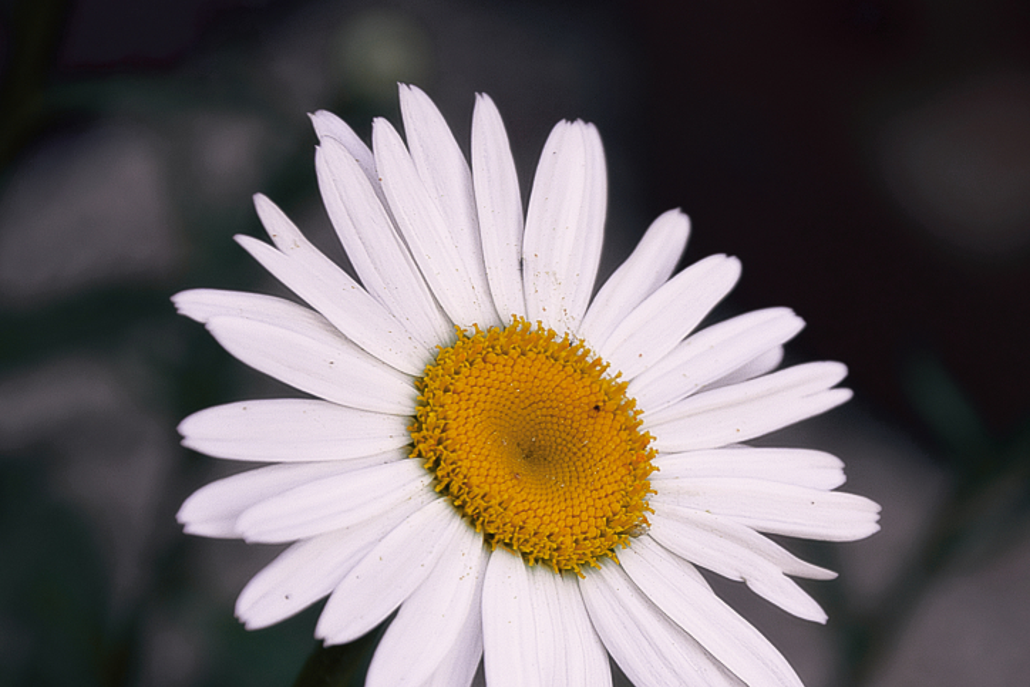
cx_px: 684
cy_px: 430
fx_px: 6373
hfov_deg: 9.2
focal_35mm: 223
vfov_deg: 6.2
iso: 100
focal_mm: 105
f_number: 5.6
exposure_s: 1/125
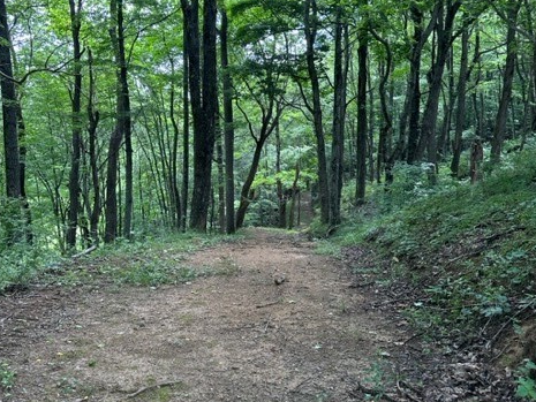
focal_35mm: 33
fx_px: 511
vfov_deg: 42.8
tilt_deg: -3.9
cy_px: 168
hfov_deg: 55.3
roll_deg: -1.0
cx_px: 266
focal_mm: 6.86
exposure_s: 1/121
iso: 125
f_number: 1.78
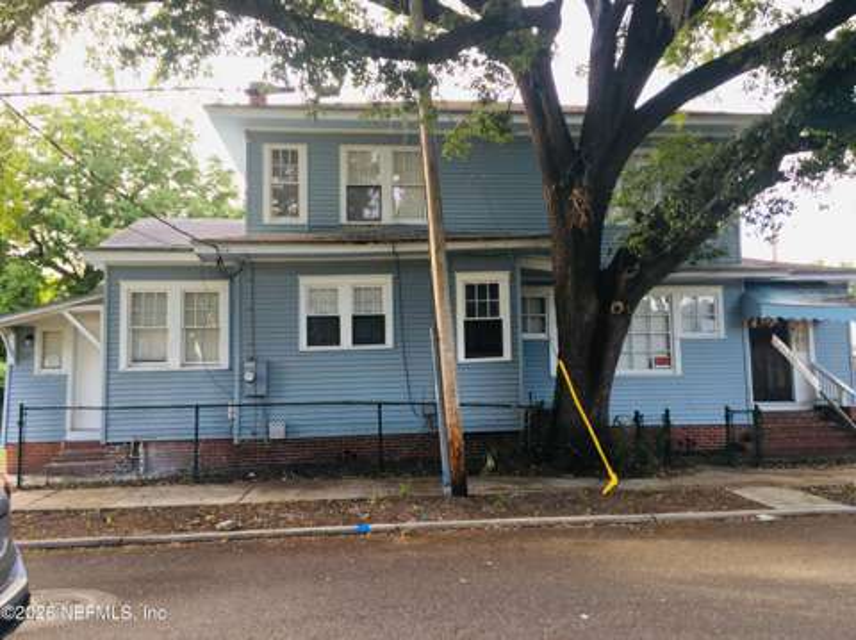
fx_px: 716
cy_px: 320
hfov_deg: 61.7
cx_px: 428
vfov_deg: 48.2
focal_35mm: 29
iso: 25
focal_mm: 4.15
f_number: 2.2
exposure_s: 1/60
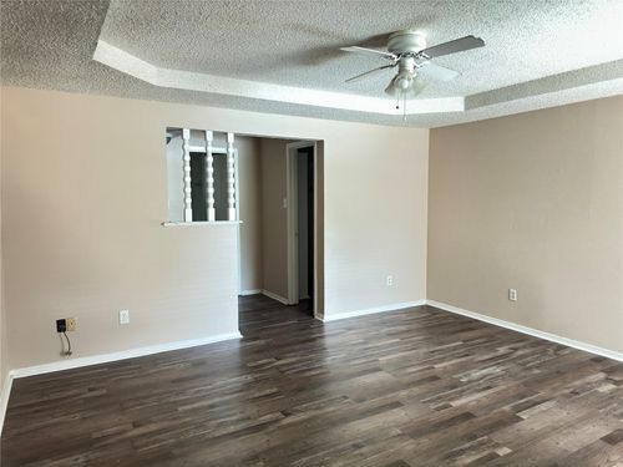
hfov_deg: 71.6
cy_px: 234
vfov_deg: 56.8
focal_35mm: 24
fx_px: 432
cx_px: 312
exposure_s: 1/19
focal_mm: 6.86
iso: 1000
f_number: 1.78
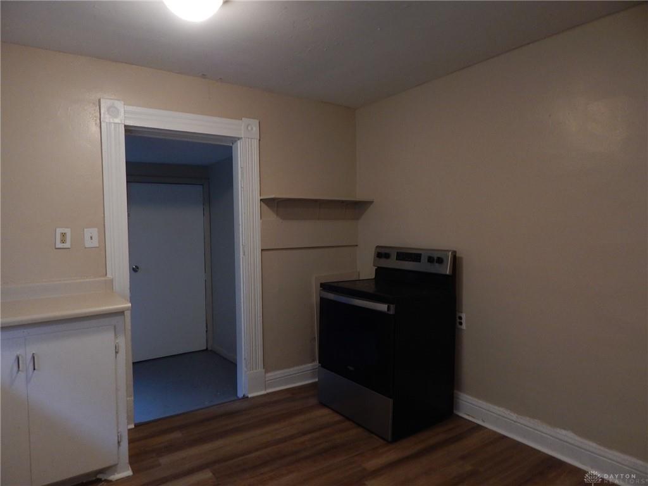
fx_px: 412
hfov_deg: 76.4
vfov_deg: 61.1
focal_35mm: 22
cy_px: 243
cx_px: 324
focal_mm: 4
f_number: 3
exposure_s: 1/30
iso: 250
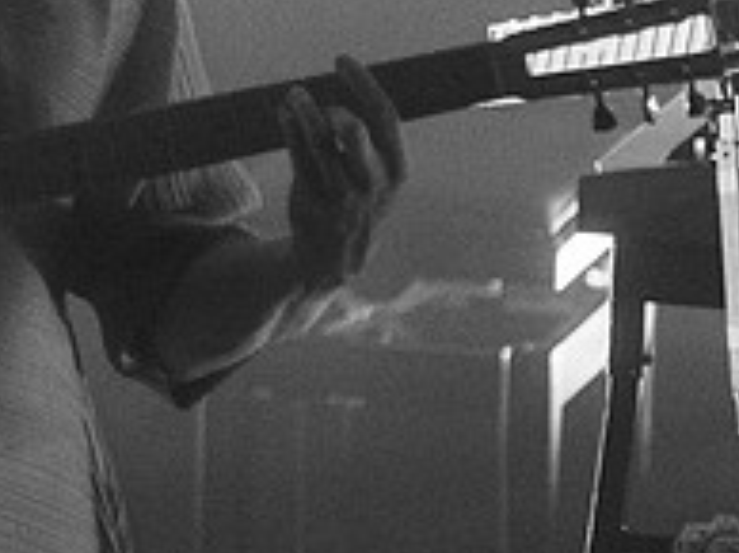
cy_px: -251
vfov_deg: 1.7
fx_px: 18955
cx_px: -76
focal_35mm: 889
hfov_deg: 2.2
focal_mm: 200
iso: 2500
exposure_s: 1/500
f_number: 3.2
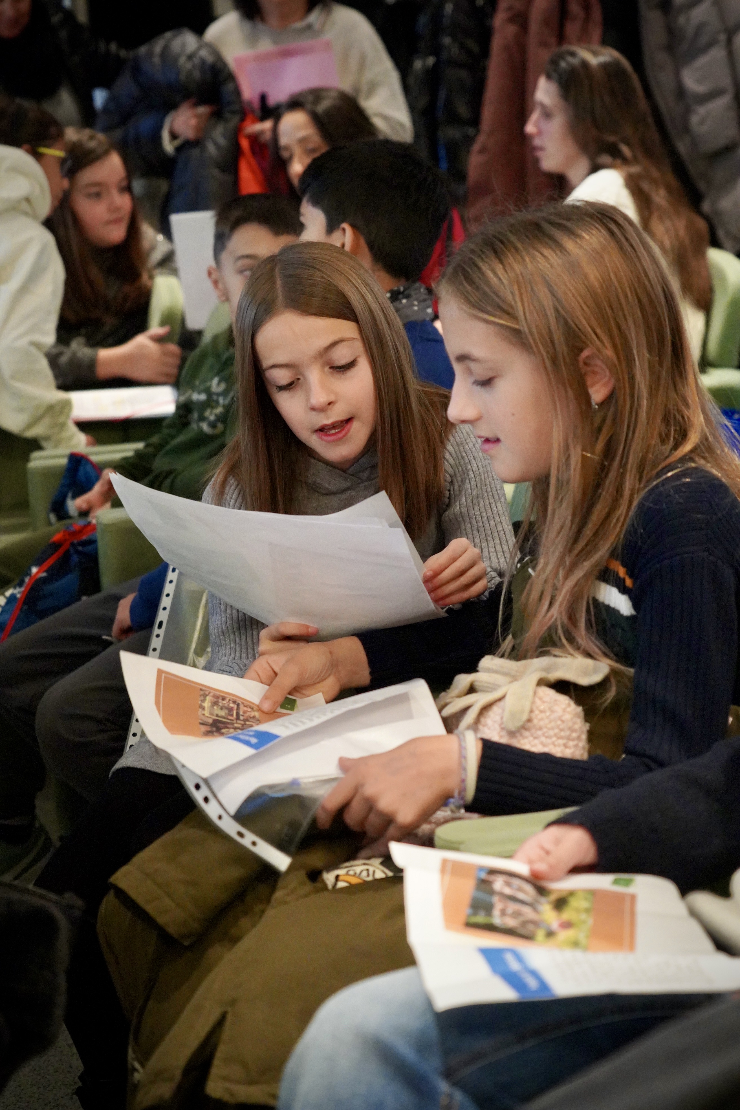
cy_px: 555
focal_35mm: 82
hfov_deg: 16.7
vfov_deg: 24.8
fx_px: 2528
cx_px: 370
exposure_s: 1/160
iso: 10000
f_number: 5.6
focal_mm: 82
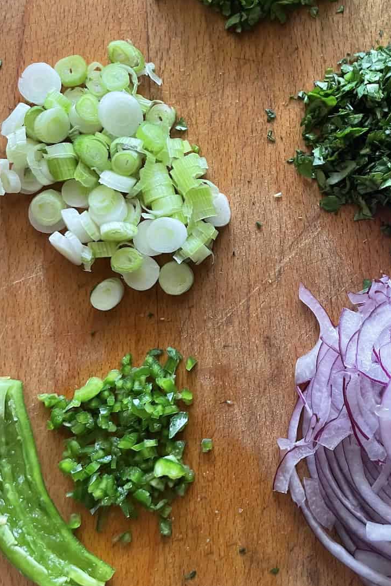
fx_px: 652
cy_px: 222
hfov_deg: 33.0
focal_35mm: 40
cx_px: 272
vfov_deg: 48.0
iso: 400
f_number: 1.6
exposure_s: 1/60
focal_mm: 4.2
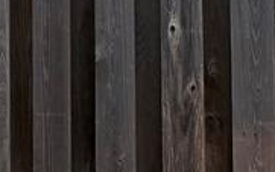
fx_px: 1079
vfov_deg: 7.6
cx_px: -55
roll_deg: -1.3
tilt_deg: +9.3
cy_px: -400
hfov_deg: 14.1
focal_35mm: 144
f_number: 1.78
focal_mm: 6.76
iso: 125
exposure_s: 1/158
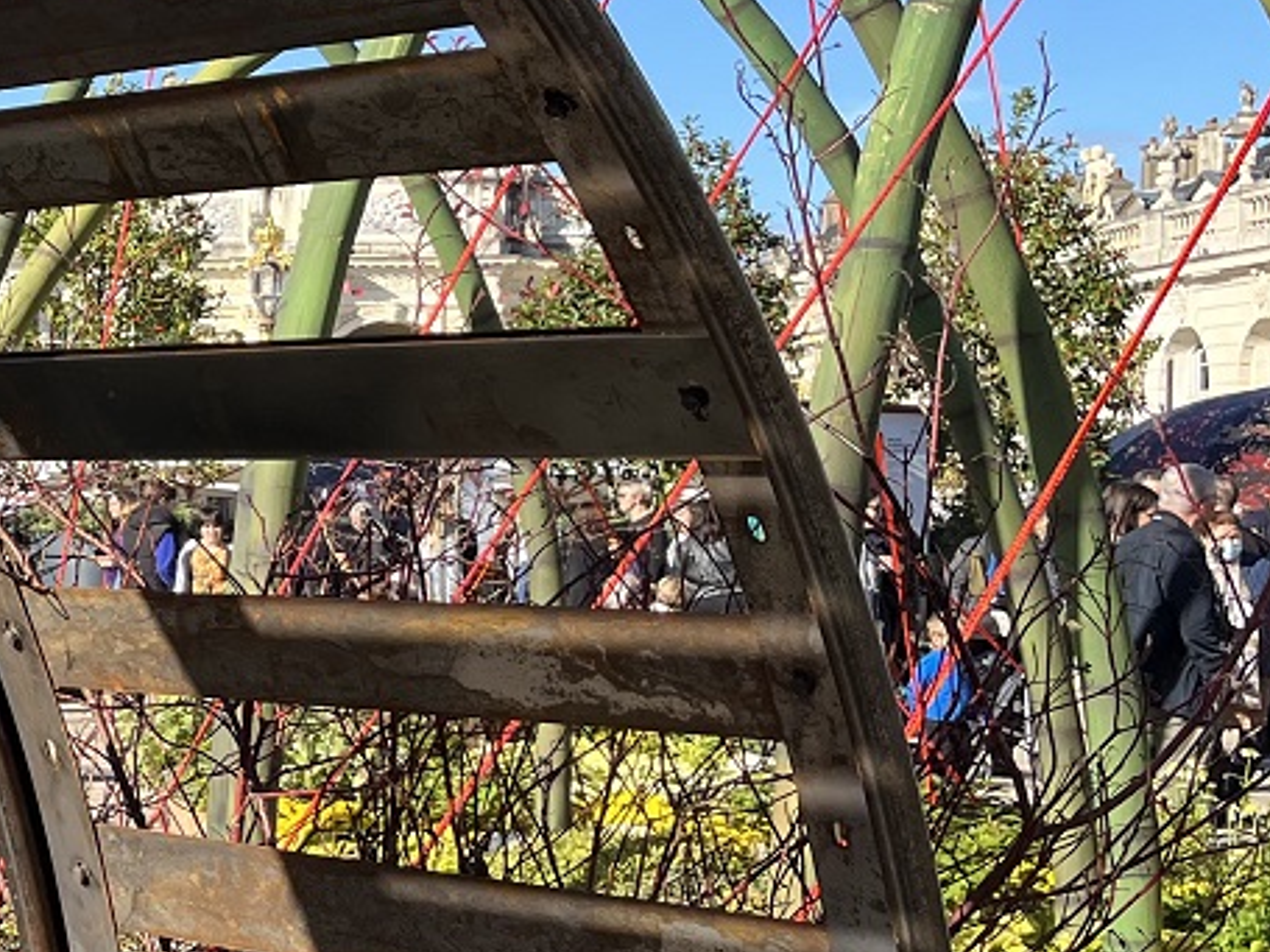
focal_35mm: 80
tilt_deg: +0.3
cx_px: -486
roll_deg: -1.6
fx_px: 2934
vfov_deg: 18.4
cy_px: 486
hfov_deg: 21.5
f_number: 1.6
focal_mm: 5.1
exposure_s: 1/1225
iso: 50
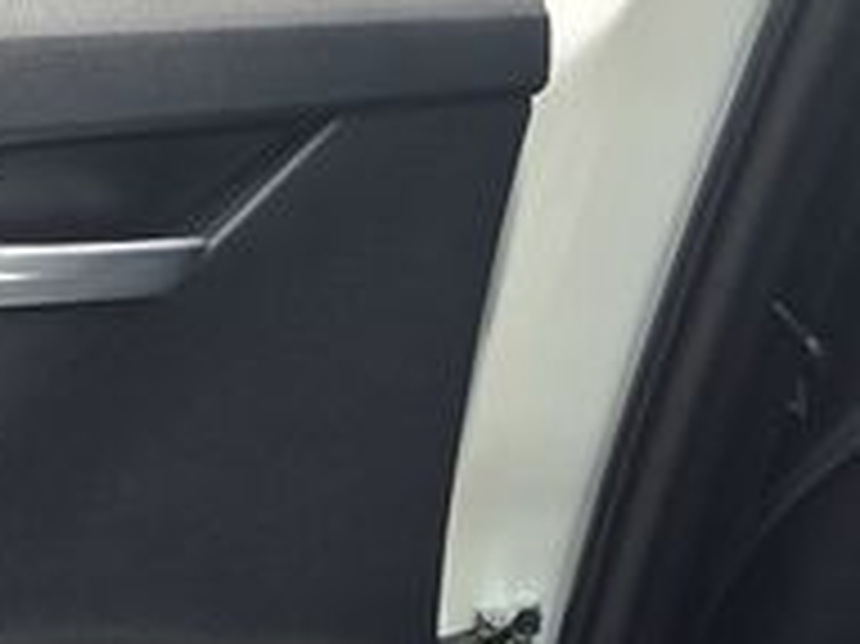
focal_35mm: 77
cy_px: 468
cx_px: -392
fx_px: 1912
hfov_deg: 21.6
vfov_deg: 19.0
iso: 40
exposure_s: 1/180
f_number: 1.7
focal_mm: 6.3
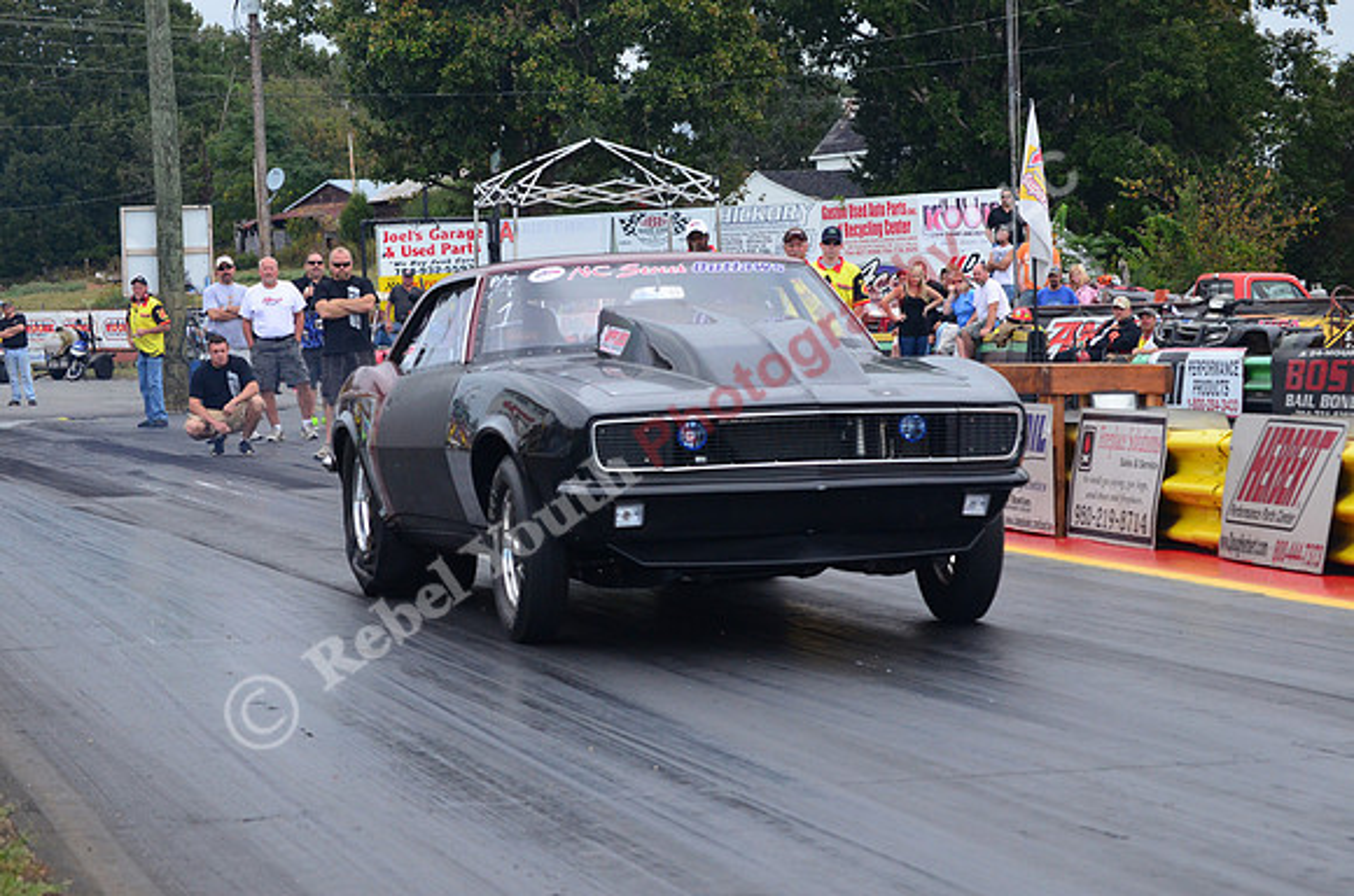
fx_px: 4222
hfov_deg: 18.2
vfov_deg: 12.1
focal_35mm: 112
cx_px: 677
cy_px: 448
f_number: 8
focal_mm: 75
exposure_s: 1/1000
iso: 1000
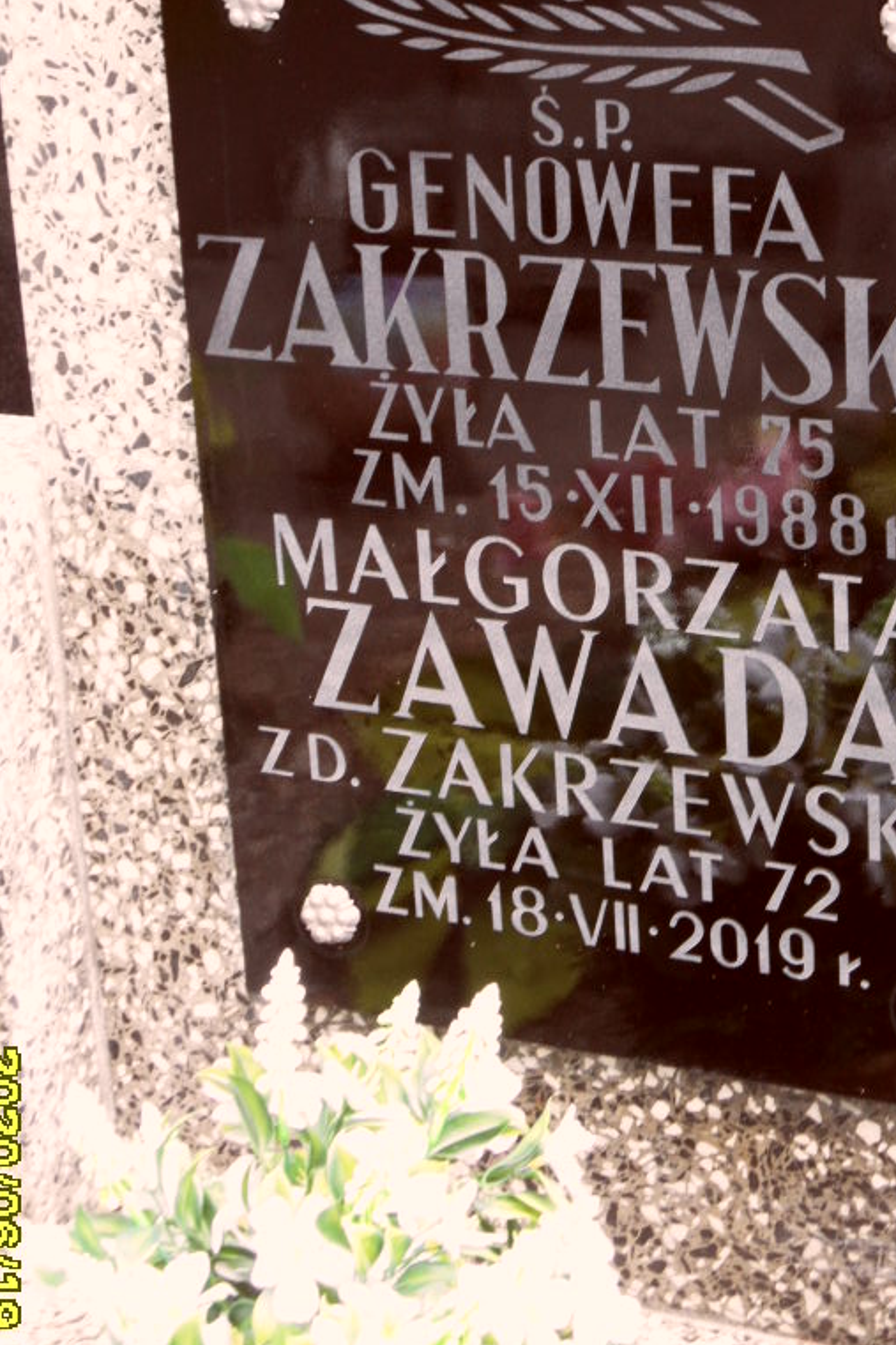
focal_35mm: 84
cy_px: 504
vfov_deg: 24.1
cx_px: 550
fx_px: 3137
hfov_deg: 16.2
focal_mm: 10.3
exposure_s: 1/45
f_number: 4
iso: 100
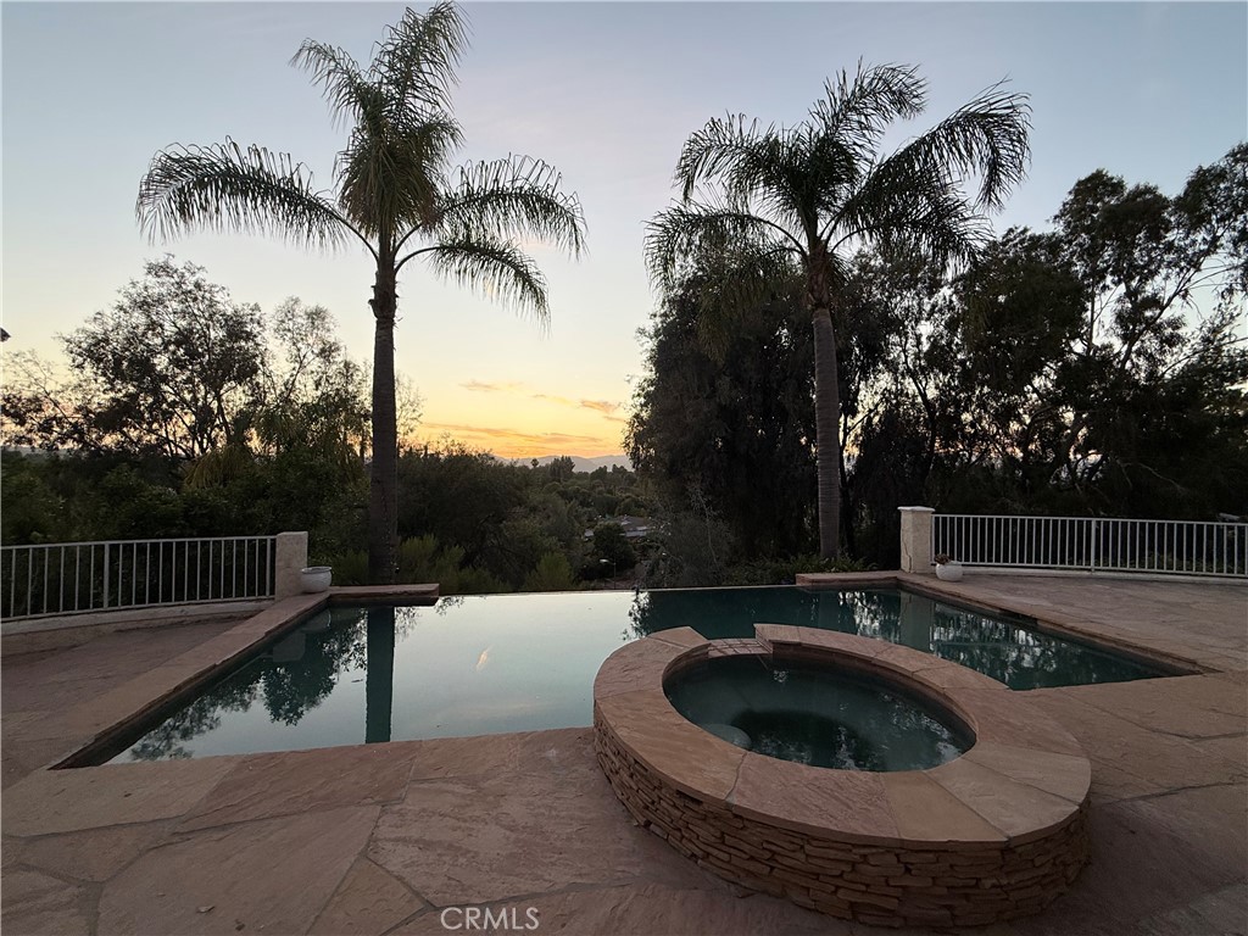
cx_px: 624
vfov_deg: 85.7
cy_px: 468
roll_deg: -1.3
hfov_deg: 102.1
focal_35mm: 14
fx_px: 505
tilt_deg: +1.6
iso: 50
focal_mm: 2.22
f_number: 2.2
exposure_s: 1/99
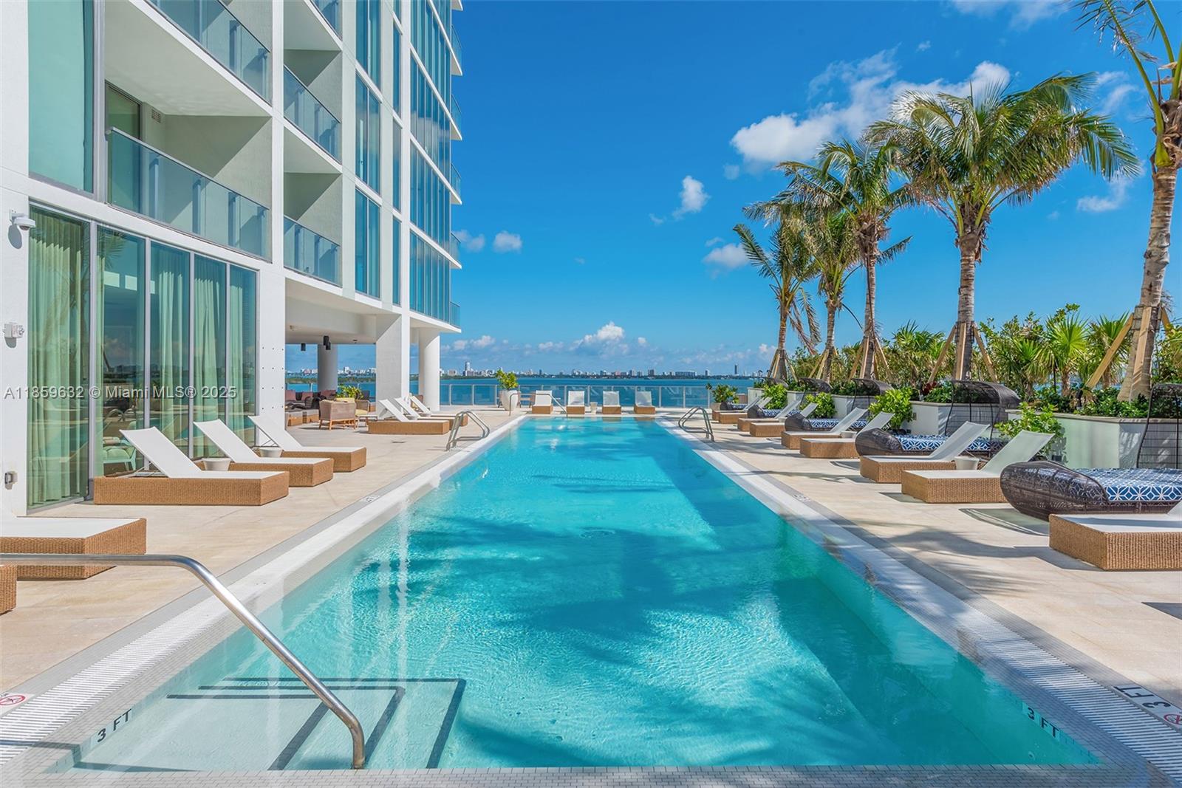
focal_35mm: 21
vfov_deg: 59.5
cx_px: 591
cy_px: 394
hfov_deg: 81.2
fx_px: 690
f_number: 11
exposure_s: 1/500
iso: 160
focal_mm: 21
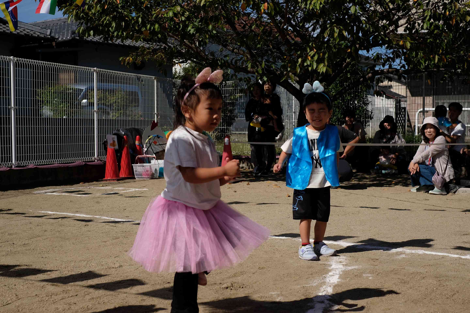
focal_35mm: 53
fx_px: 692
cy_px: 156
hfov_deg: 37.5
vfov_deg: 25.5
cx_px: 235
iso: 200
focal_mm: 35
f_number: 5.6
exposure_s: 1/1700
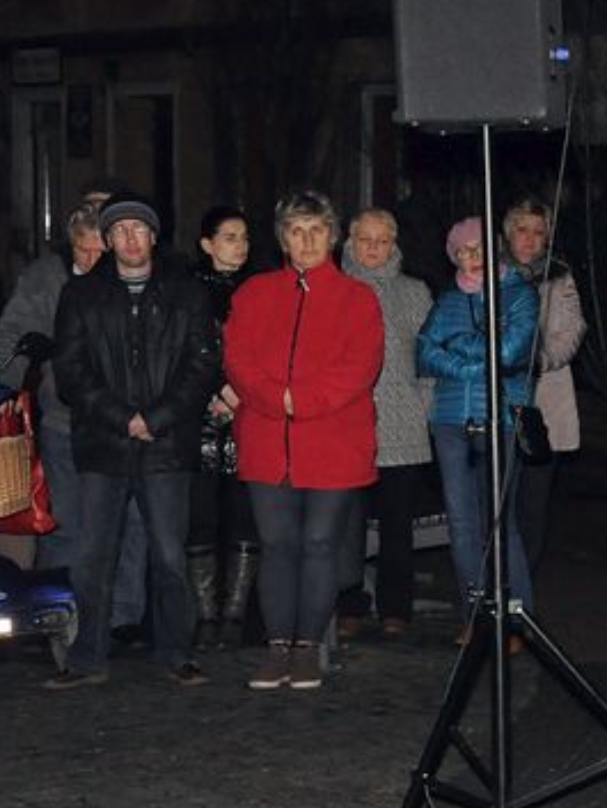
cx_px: 809
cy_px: 539
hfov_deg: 13.7
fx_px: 2430
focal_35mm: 104
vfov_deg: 18.8
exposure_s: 1/60
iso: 2500
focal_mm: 30
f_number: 8
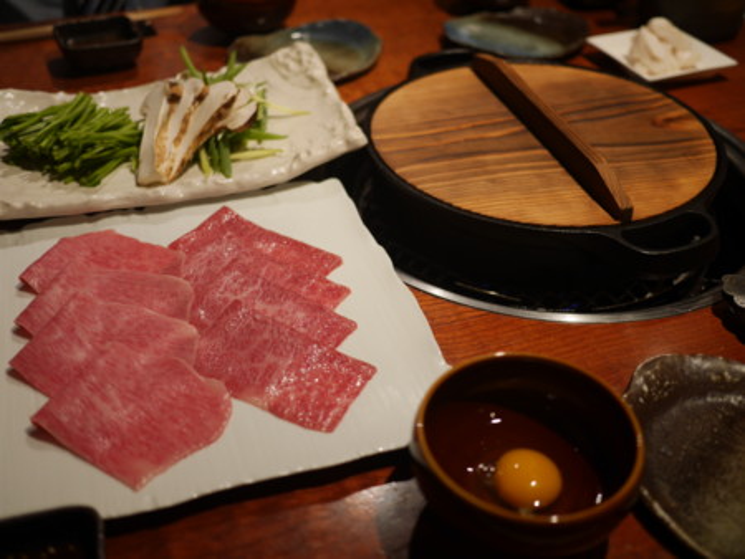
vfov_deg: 36.0
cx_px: 372
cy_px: 280
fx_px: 861
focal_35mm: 40
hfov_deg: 46.8
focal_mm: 20
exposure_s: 1/60
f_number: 1.7
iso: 320
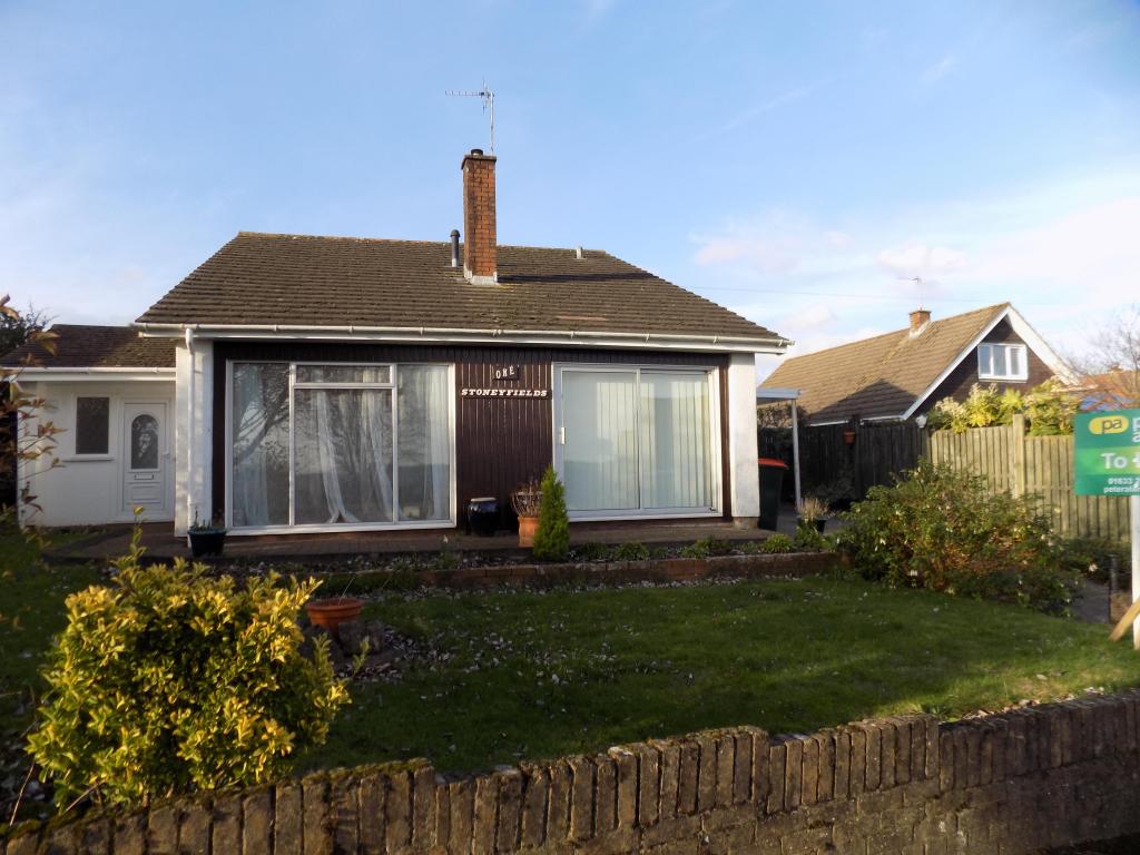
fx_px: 757
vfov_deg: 58.9
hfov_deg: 73.9
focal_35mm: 23
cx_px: 570
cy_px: 428
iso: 80
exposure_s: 1/320
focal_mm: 4
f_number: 3.1
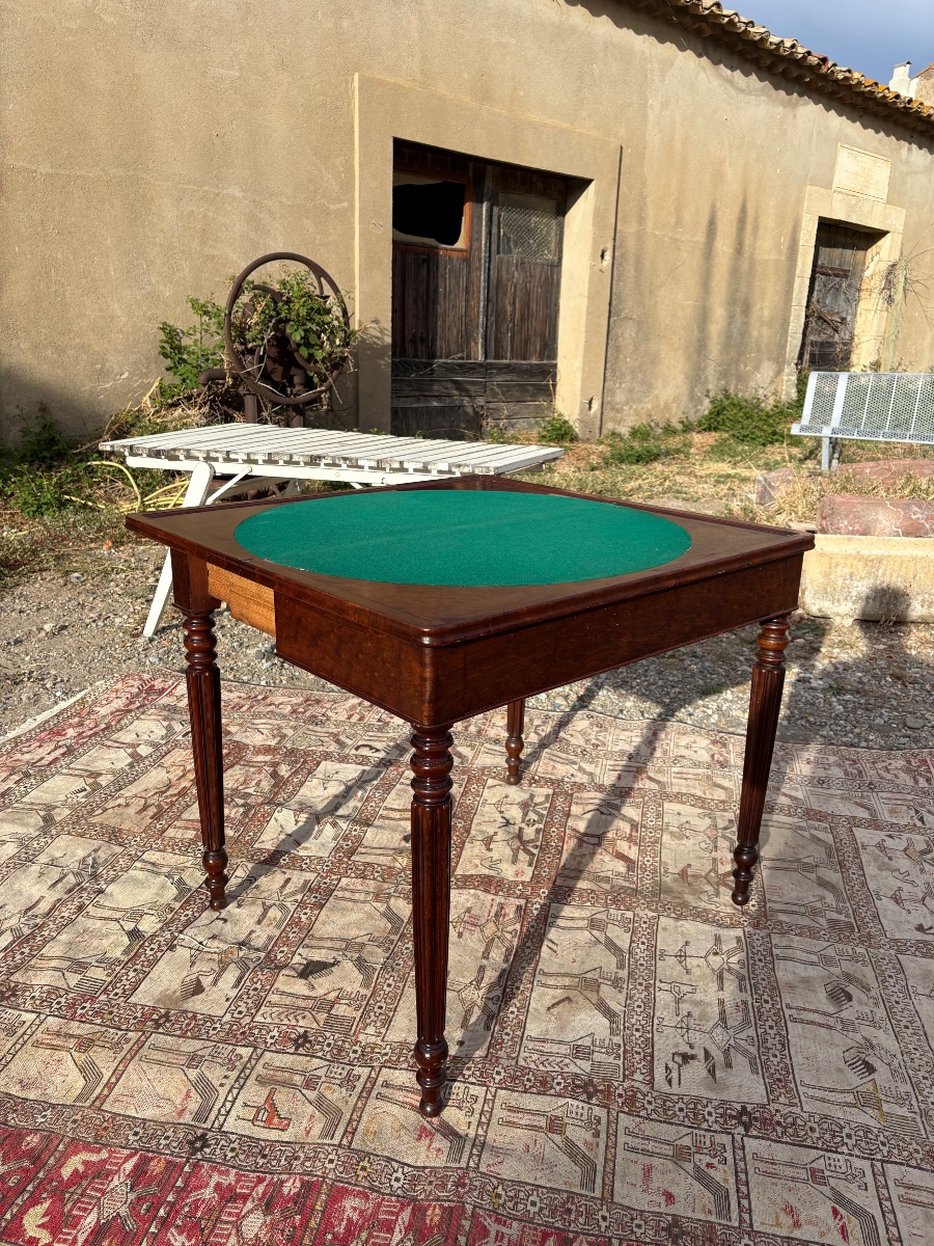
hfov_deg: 53.1
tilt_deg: -15.2
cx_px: 467
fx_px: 935
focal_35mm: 26
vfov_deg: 67.3
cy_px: 623
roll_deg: -2.9
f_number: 1.6
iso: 50
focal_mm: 5.96
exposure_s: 1/2208
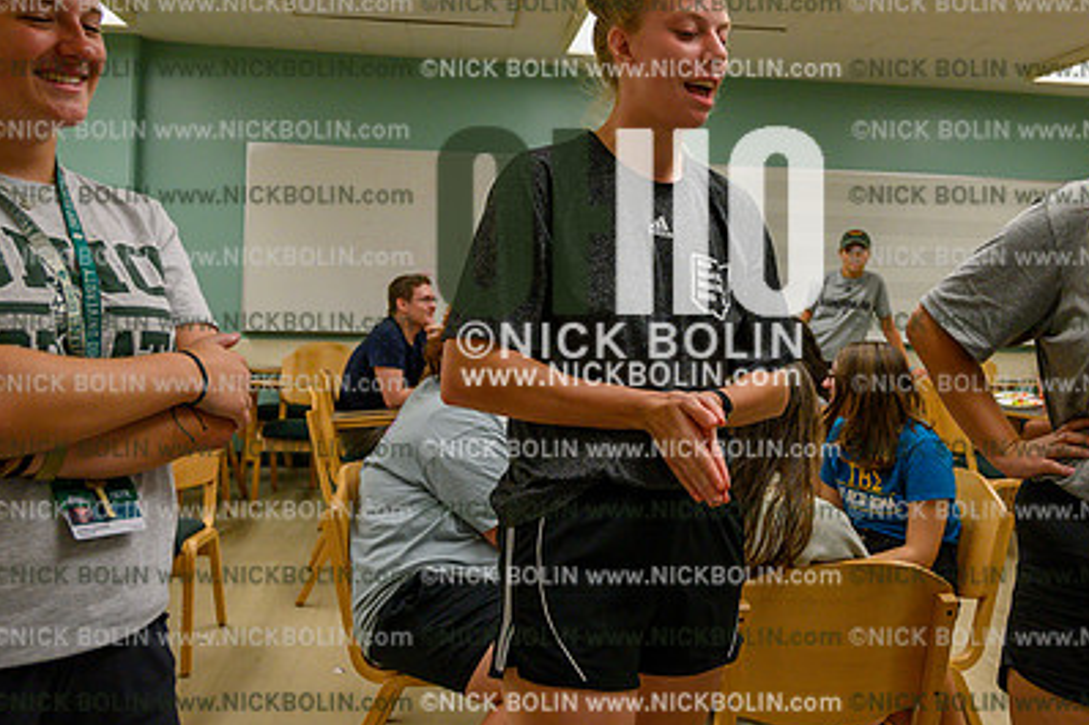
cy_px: 257
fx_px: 1058
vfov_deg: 37.5
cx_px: 629
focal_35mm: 35
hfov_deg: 54.2
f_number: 4.5
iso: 1600
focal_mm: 24
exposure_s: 1/400
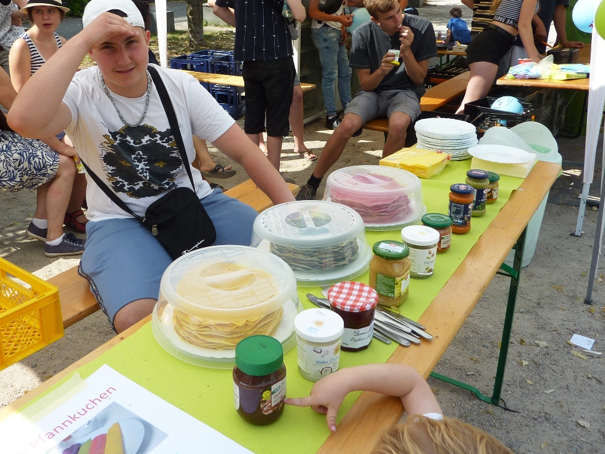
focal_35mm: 31
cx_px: 264
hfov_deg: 58.2
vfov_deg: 45.2
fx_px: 542
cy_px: 179
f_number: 4
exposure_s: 1/400
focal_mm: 4.1
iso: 80
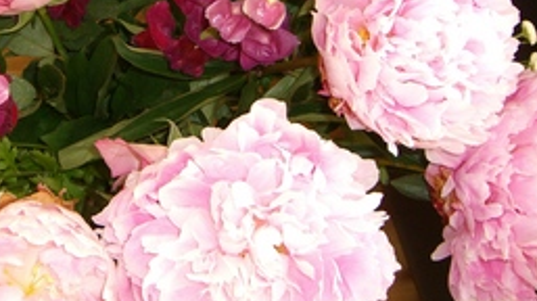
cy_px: 71
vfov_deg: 16.8
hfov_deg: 29.5
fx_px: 1010
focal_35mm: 71
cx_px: 159
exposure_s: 1/60
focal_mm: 6.2
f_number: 2.7
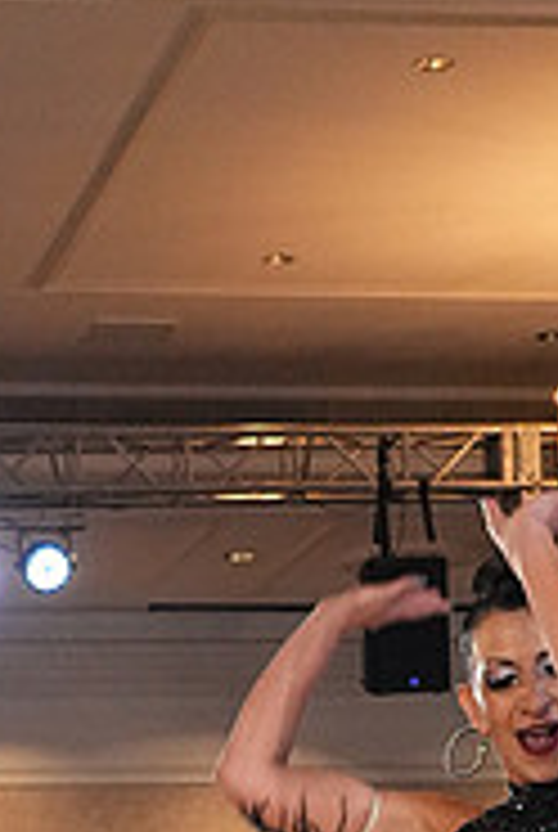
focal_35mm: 141
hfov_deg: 9.7
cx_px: 83
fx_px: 3266
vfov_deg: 13.6
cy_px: 1255
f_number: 7.1
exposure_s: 1/200
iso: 5000
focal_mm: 30
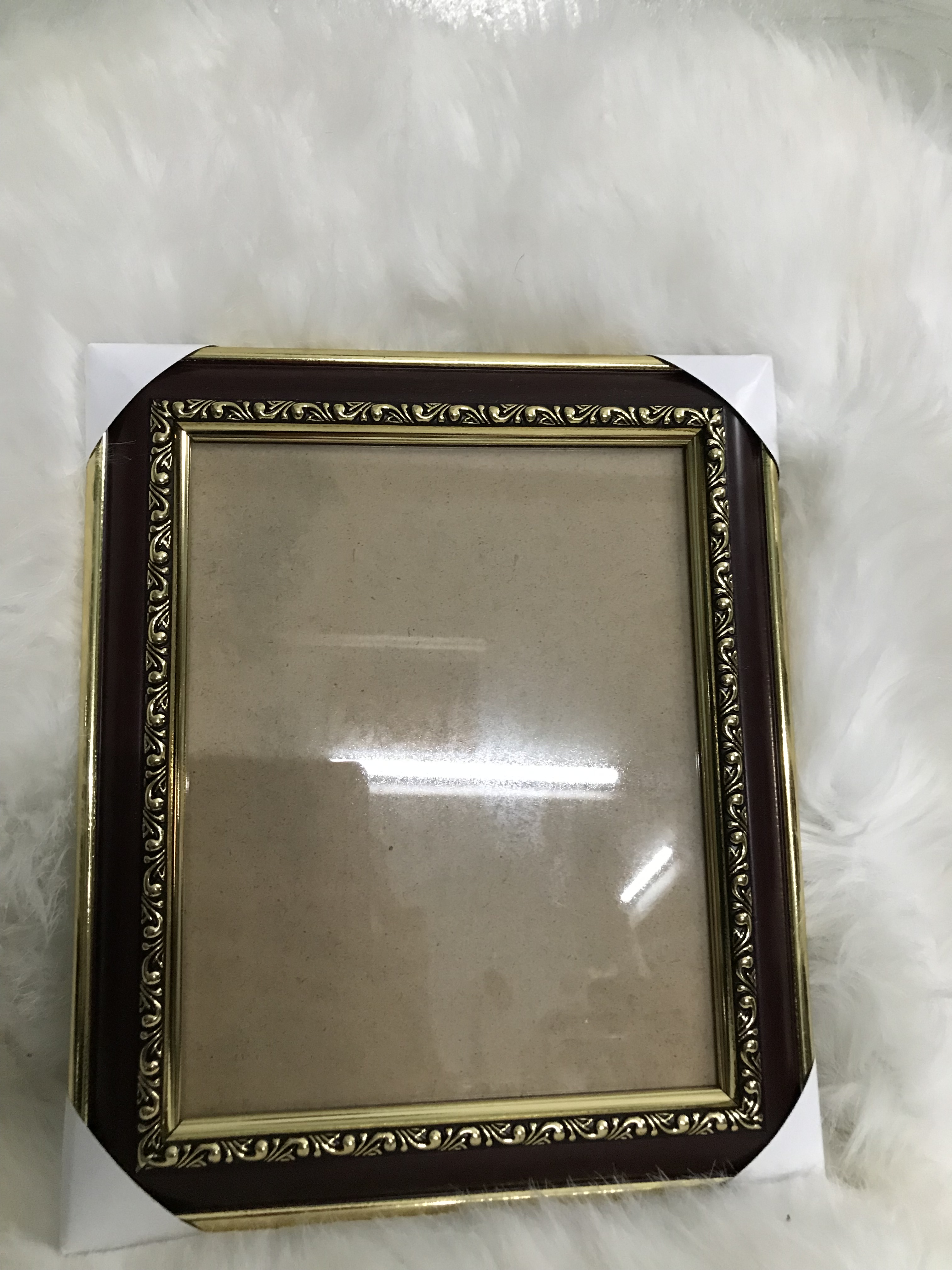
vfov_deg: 63.4
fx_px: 1027
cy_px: 635
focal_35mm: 28
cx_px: 476
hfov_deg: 49.7
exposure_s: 1/14
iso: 100
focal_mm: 3.99
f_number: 1.8
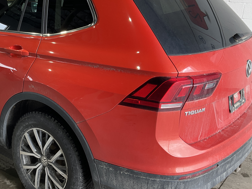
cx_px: 64
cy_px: 85
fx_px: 349
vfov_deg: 30.2
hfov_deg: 38.6
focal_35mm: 48
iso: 40
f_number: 1.8
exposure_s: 1/122
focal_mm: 3
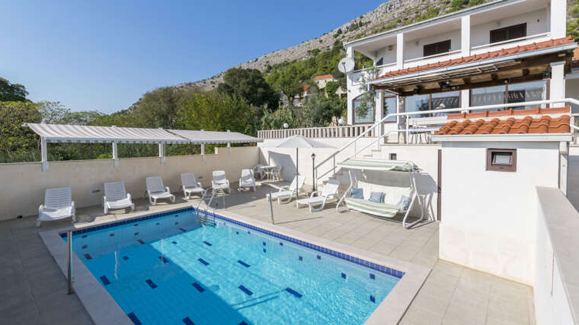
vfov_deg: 67.0
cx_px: 293
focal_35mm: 16
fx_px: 246
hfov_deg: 99.4
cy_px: 153
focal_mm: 10
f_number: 8
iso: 100
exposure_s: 1/800
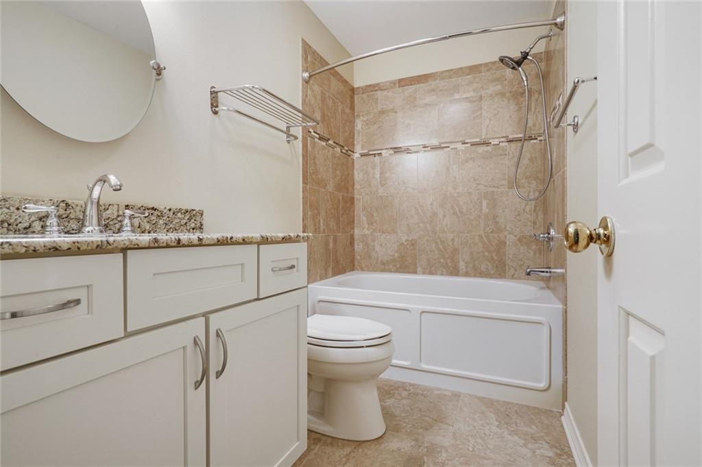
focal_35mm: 16
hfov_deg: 96.8
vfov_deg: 73.7
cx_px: 351
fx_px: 312
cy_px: 234
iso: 800
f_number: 11
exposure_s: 1/2.5
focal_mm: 16
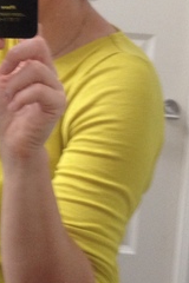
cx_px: 22
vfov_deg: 21.8
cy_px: 25
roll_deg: -3.5
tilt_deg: -2.9
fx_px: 717
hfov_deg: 14.9
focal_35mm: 91
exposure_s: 1/20
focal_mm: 4.28
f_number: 2.4
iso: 160
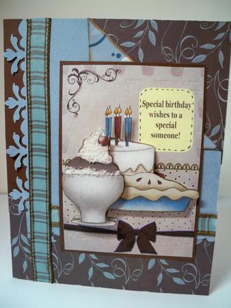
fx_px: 311
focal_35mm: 35
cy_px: 154
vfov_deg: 52.6
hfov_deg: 40.7
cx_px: 116
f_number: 3.1
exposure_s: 1/60
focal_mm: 6.3
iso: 250
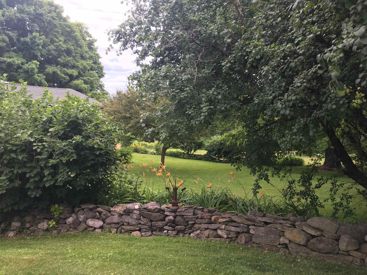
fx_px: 307
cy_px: 138
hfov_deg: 61.7
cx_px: 184
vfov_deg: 48.2
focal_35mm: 29
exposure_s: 1/291
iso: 25
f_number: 2.2
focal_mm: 4.15
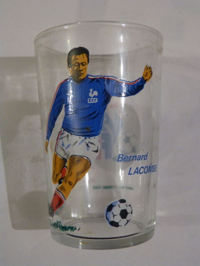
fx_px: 331
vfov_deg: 43.9
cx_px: 100
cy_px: 133
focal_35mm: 43
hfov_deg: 33.6
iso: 400
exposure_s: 1/8
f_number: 3.2
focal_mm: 7.6
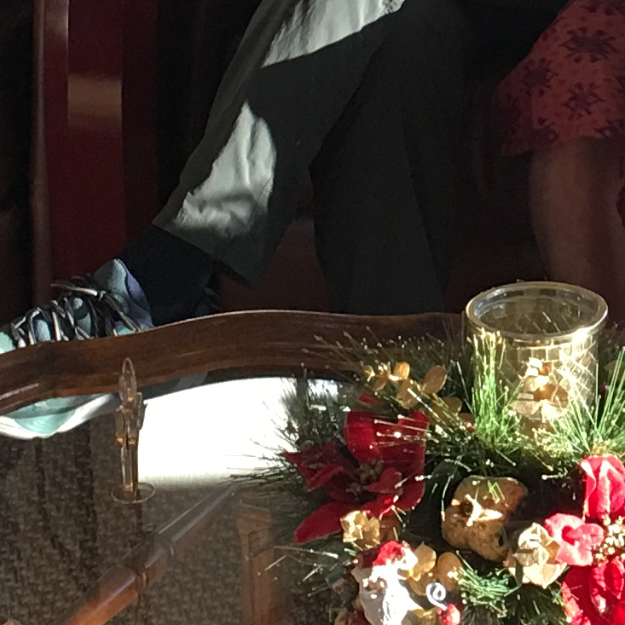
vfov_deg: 12.2
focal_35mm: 141
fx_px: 2880
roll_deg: +0.8
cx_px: 737
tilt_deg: -15.2
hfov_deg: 12.1
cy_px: -57
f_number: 2.2
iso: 40
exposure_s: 1/30
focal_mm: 4.15
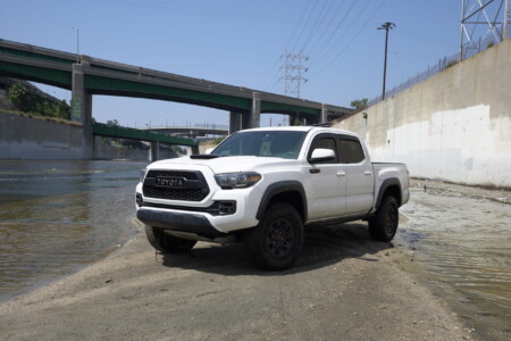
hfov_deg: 53.1
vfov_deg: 36.9
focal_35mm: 36
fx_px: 511
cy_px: 170
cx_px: 256
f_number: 6.3
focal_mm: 24
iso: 100
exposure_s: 1/500
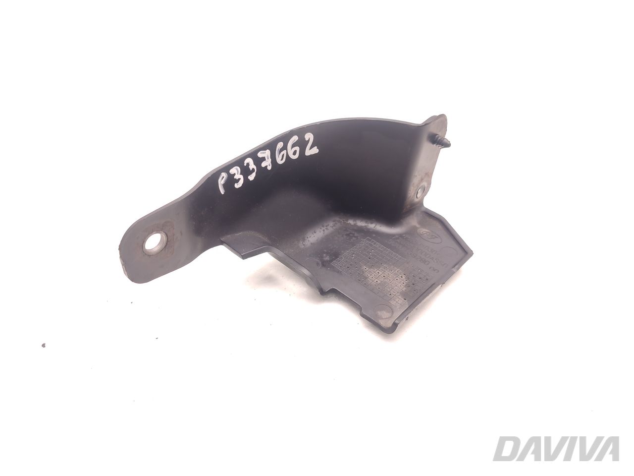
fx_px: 440
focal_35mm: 24
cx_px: 317
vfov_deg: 56.8
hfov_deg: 71.6
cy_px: 238
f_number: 1.89
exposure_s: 1/80
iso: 160
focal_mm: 5.89
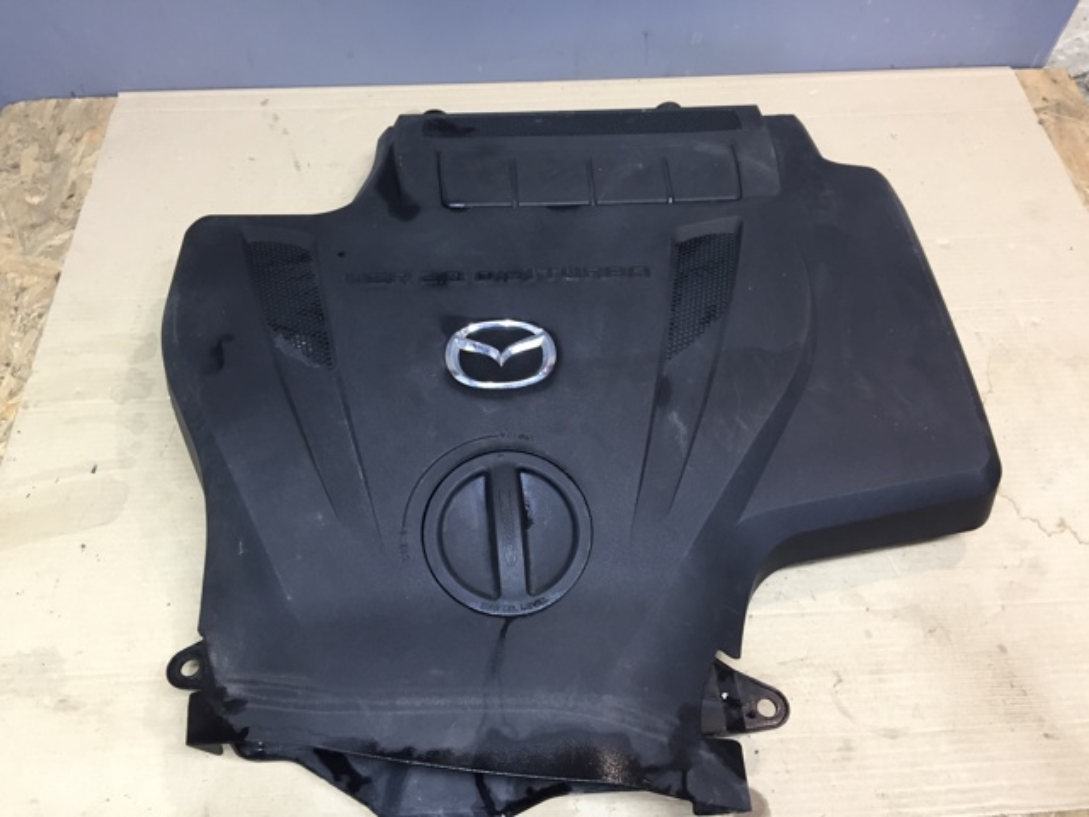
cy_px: 408
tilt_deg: -56.6
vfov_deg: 48.2
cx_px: 544
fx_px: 912
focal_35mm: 29
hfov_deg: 61.7
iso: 125
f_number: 2.2
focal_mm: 4.15
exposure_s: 1/33
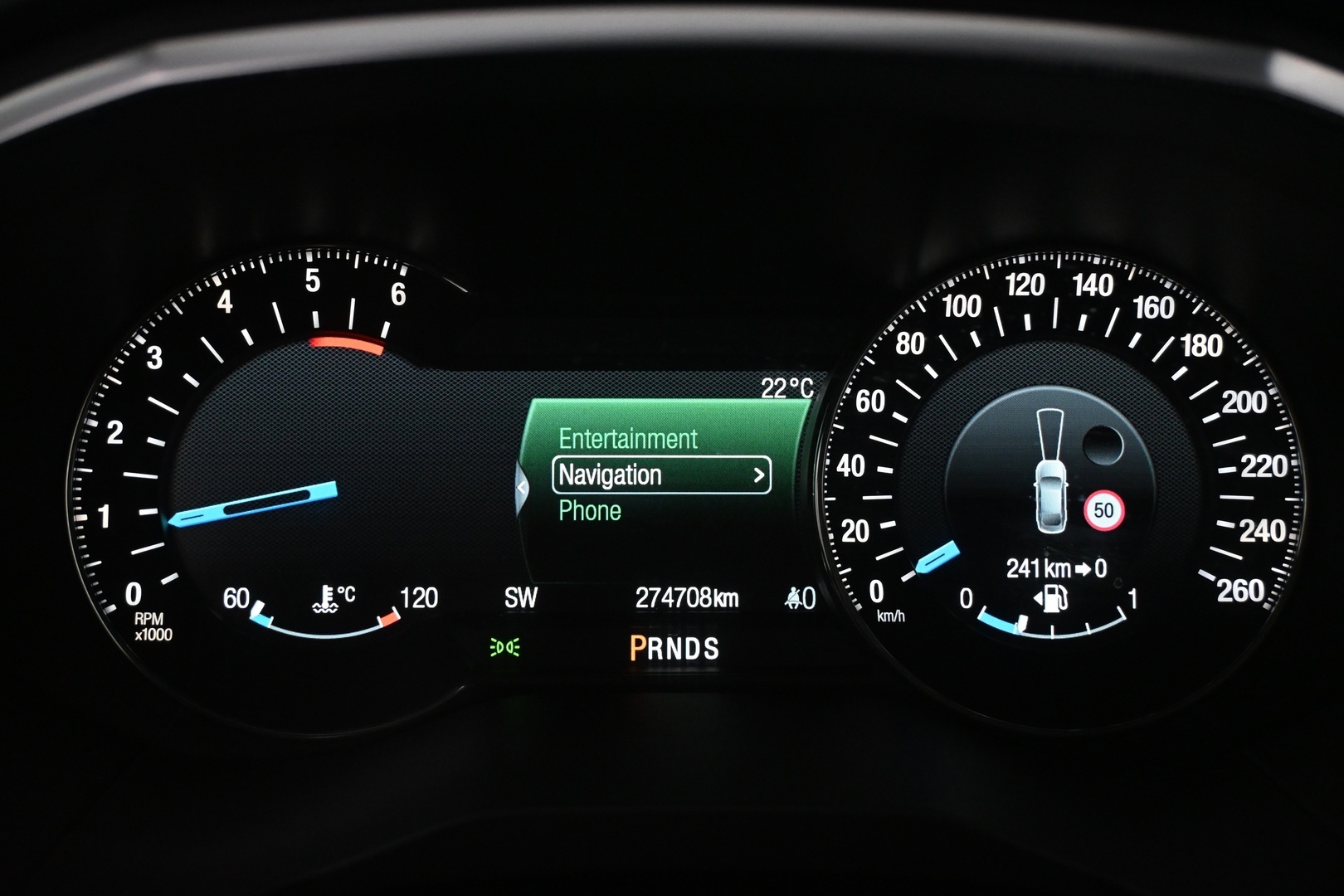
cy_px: 448
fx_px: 1848
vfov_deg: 27.3
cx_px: 672
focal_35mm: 50
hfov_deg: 40.0
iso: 3200
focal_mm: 33
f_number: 5
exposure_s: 1/80
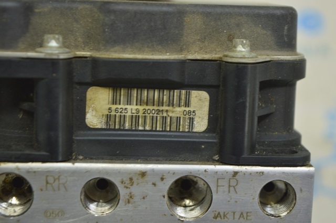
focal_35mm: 78
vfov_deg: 17.4
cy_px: 112
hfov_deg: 26.0
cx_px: 168
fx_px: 727
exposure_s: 1/20
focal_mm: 52
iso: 400
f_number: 5.6
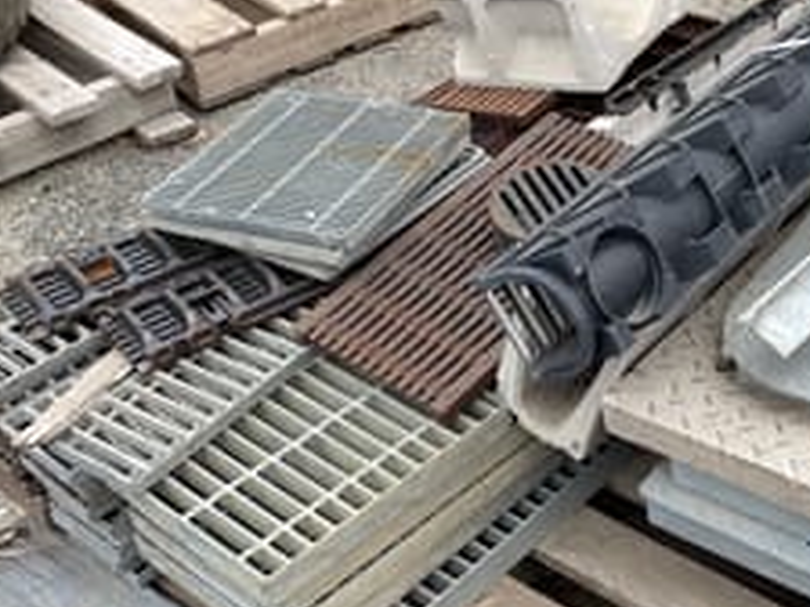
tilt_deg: -41.3
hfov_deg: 32.6
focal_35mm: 58
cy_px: 385
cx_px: 611
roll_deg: +5.0
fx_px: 1357
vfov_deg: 25.1
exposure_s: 1/445
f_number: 1.6
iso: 32
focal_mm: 4.2
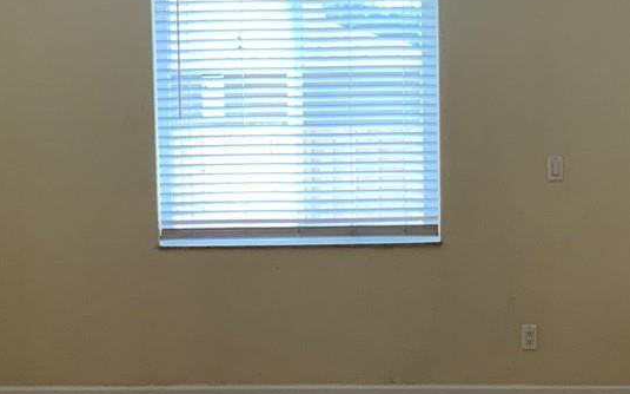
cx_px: 337
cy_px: 238
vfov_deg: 14.2
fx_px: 1579
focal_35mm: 92
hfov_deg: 22.6
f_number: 1.8
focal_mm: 3
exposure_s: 1/60
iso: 80
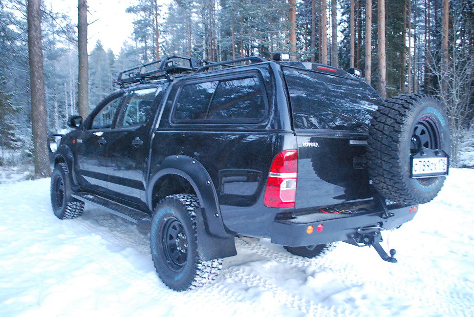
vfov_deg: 43.7
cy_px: 158
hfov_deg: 61.9
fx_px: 395
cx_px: 237
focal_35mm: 30
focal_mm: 20
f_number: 3.8
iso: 1600
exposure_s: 1/15
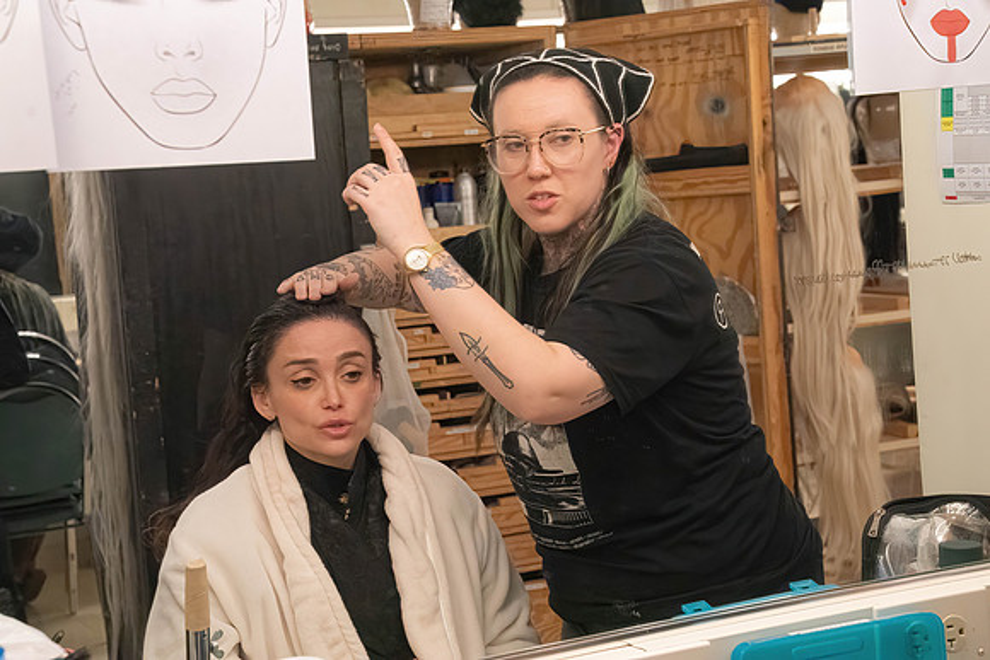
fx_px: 1925
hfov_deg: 28.8
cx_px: 495
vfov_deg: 19.5
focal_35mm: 70
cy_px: 330
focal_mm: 70
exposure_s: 1/500
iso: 16000
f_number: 9
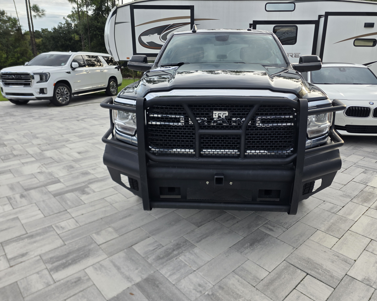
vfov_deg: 58.8
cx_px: 200
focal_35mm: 24
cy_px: 151
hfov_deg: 70.2
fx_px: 268
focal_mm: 6.3
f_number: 1.7
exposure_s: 1/359
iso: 40
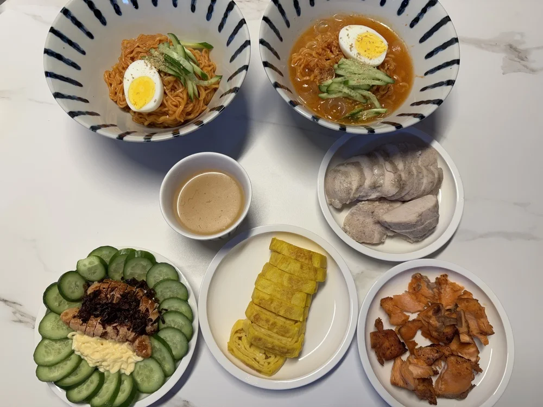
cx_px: 272
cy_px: 204
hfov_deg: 71.6
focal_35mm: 24
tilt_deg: -74.0
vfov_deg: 56.8
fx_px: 376
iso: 80
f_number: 1.78
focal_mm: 6.76
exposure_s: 1/120
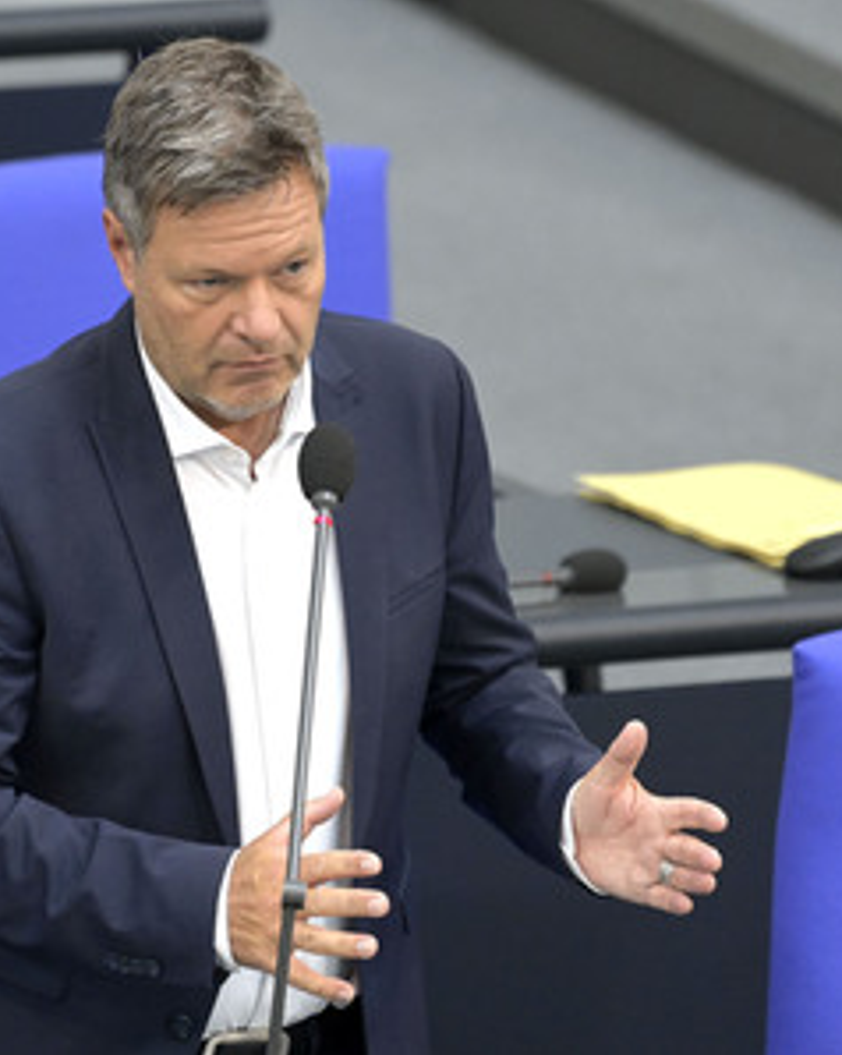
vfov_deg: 3.5
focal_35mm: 554
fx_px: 17275
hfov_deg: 2.8
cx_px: 246
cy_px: 528
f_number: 5.6
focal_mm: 390
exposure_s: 1/400
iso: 8000
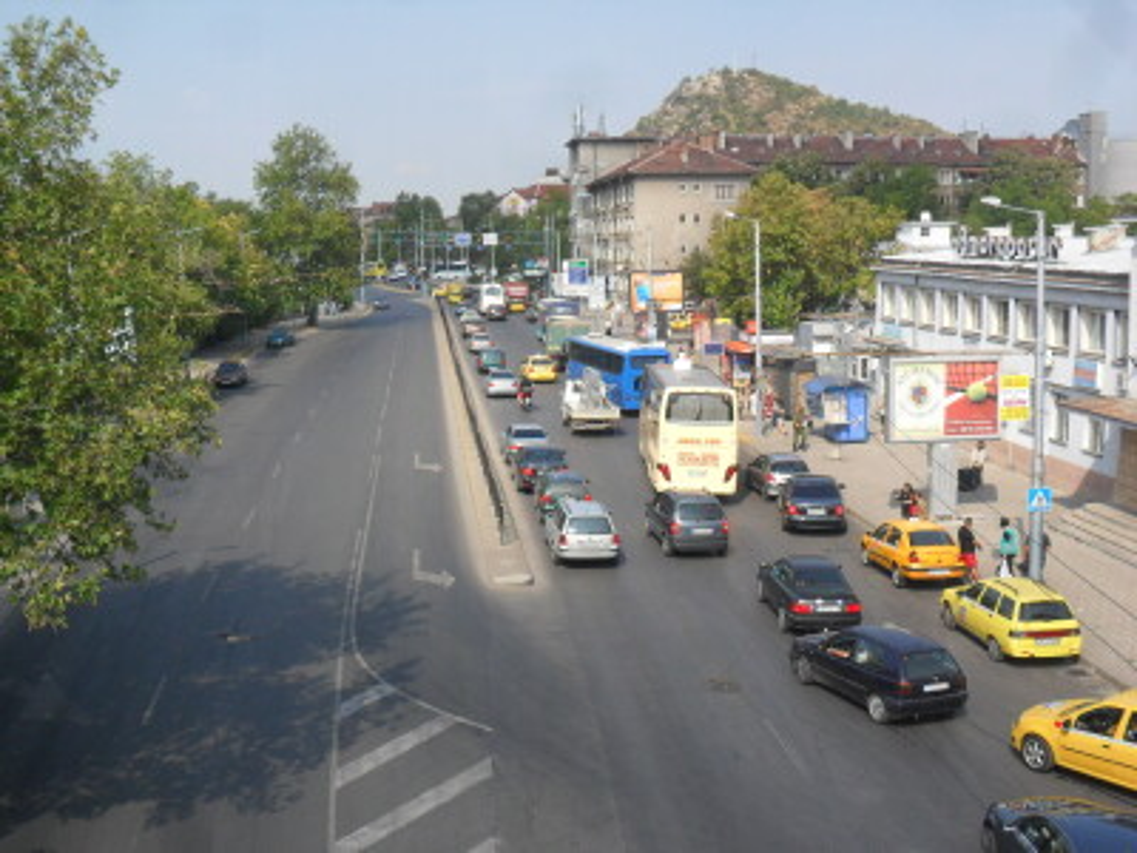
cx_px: 568
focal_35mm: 44
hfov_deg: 42.9
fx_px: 1445
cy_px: 426
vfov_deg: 32.9
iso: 100
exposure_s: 1/750
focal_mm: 7.8
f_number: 4.5
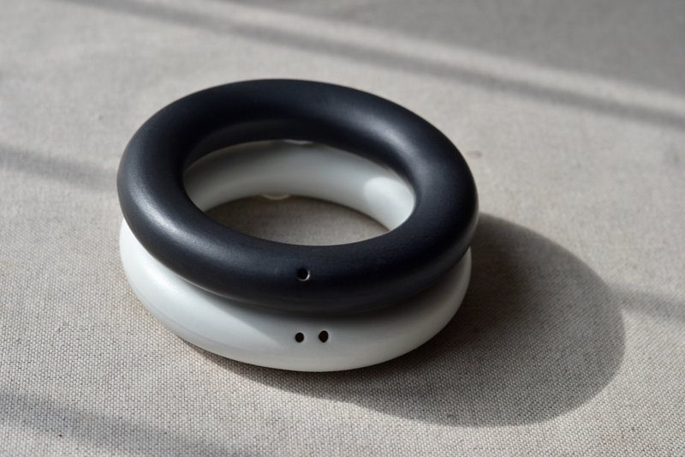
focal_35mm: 75
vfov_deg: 18.2
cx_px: 342
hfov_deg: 27.0
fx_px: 1427
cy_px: 228
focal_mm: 50
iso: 100
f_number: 6.3
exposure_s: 1/160
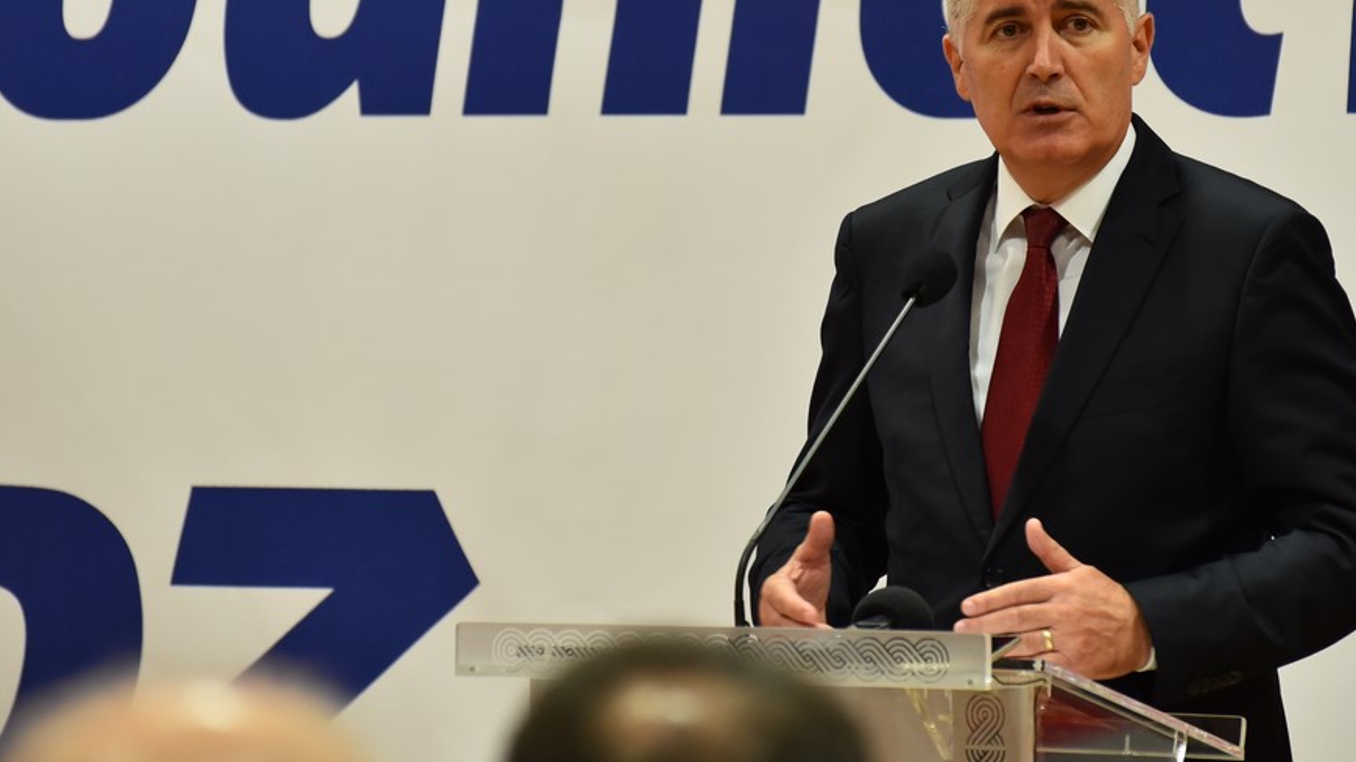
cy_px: 117
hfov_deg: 8.1
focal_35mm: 268
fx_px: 9634
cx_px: 740
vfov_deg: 4.5
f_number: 5
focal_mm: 165
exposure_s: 1/80
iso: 1600
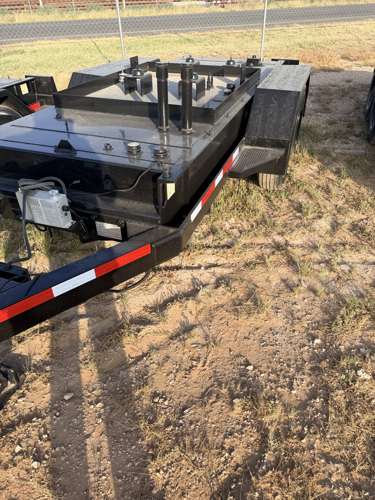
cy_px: 250
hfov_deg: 56.8
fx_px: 347
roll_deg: +1.6
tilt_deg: -35.3
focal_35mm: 24
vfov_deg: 71.6
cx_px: 188
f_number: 1.78
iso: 80
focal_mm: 6.76
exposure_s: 1/1949
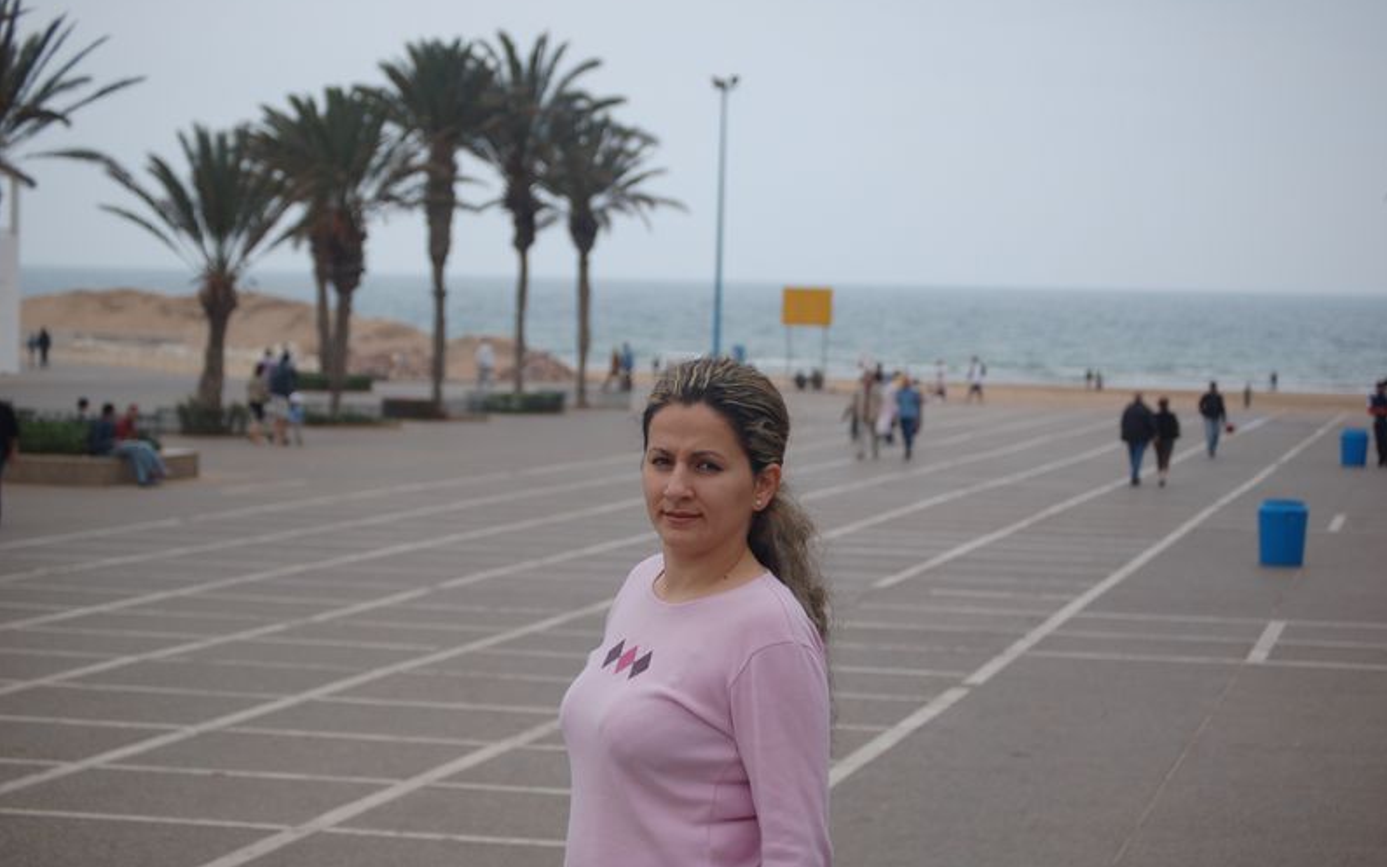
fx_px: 3195
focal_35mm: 85
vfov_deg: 15.5
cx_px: 696
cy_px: 440
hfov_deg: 24.5
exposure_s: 1/1250
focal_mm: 55
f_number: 4
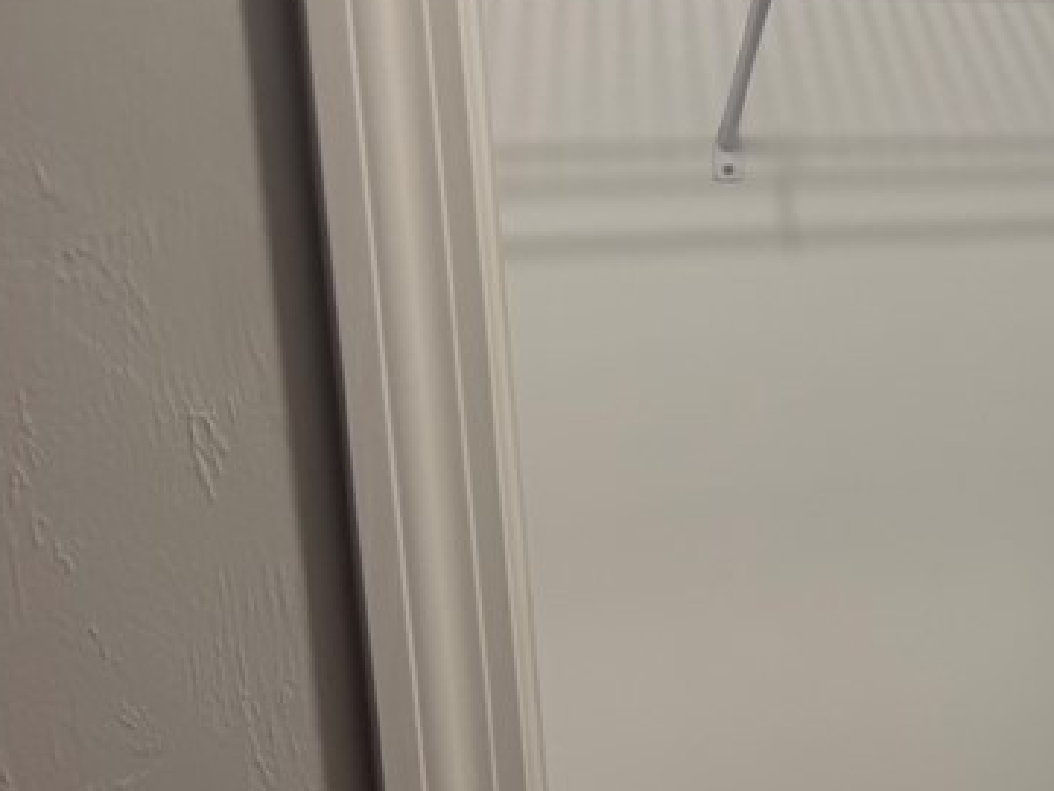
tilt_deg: -11.7
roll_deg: -0.8
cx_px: 1457
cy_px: 470
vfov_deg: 21.6
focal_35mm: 68
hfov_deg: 24.1
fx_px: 2071
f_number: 1.78
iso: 100
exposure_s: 1/120
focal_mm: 6.76
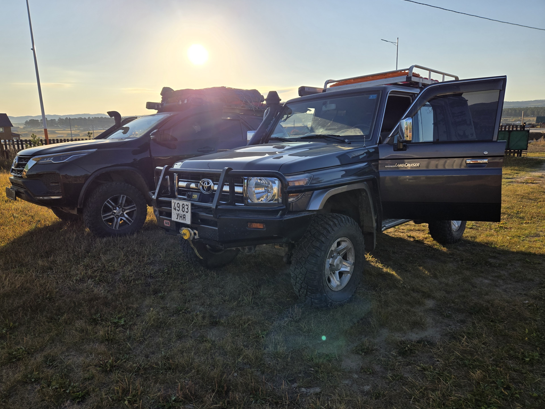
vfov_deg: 56.8
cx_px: 264
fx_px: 378
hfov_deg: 71.6
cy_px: 204
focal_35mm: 24
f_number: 1.8
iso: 25
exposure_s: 1/2524
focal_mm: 5.4
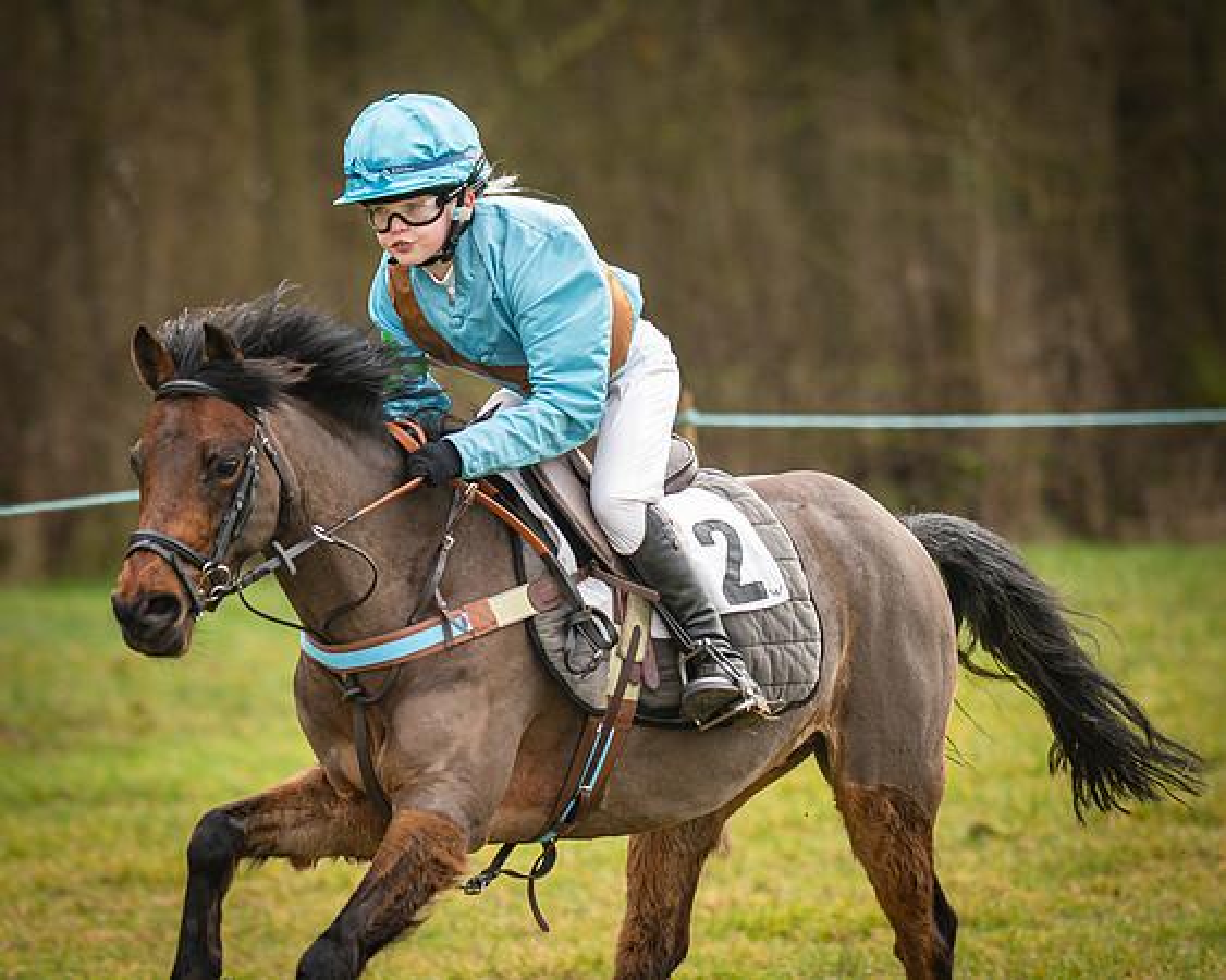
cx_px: 442
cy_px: 545
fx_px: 10763
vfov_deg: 5.2
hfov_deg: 6.5
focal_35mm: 297
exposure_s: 1/1000
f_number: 1.8
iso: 160
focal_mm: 135
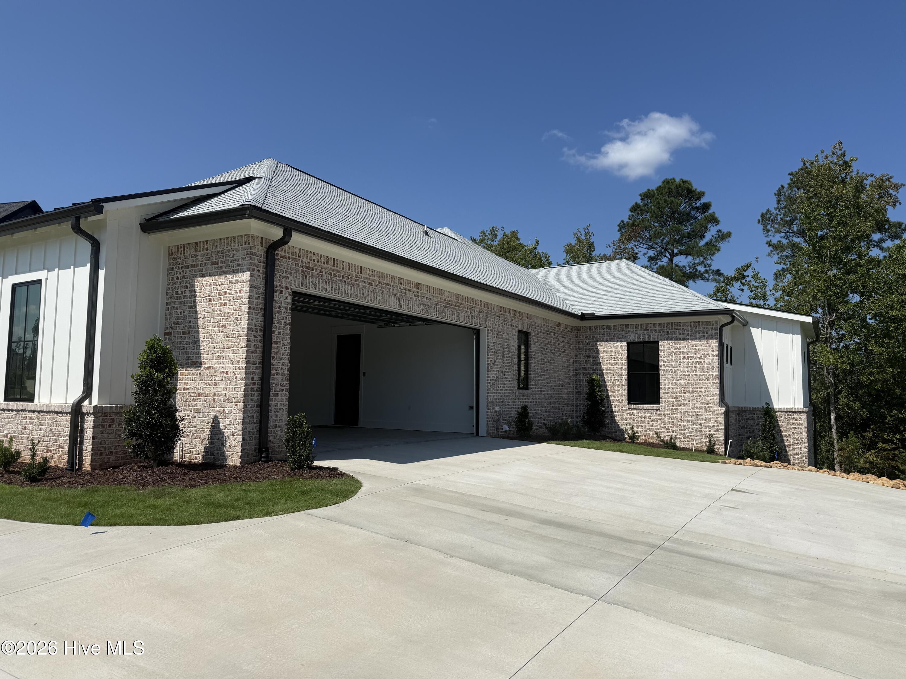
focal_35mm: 24
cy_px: 340
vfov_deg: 56.8
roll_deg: -1.0
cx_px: 453
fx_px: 628
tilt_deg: +6.7
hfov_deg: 71.6
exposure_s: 1/8130
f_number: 1.78
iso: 80
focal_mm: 6.76
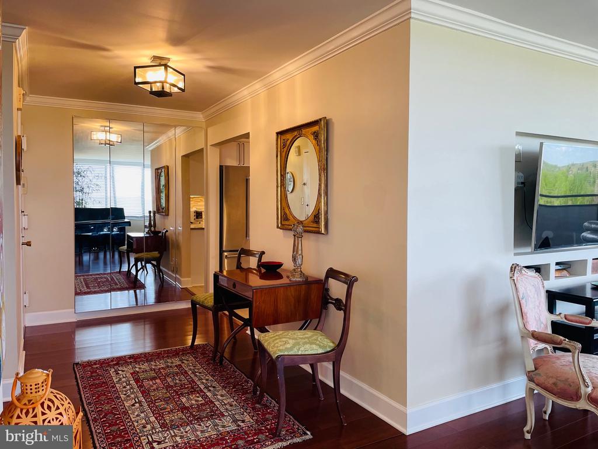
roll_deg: +0.1
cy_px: 224
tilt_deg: -2.6
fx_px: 449
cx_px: 299
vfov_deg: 53.1
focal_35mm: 26
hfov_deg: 67.3
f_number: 1.6
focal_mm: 4.2
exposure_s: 1/120
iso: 125
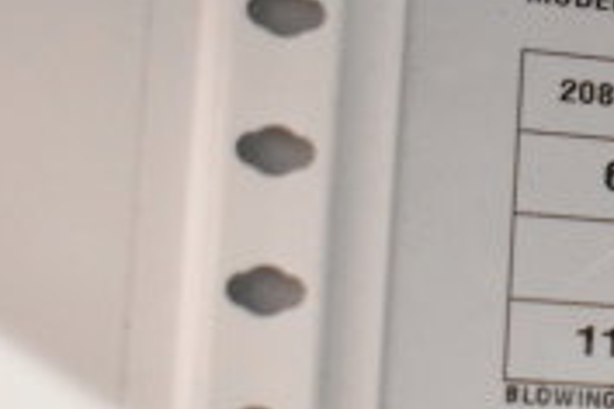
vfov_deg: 8.9
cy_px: 230
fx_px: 2643
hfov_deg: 12.6
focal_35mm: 155
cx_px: 933
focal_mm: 30
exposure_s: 1/50
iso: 6400
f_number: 4.2
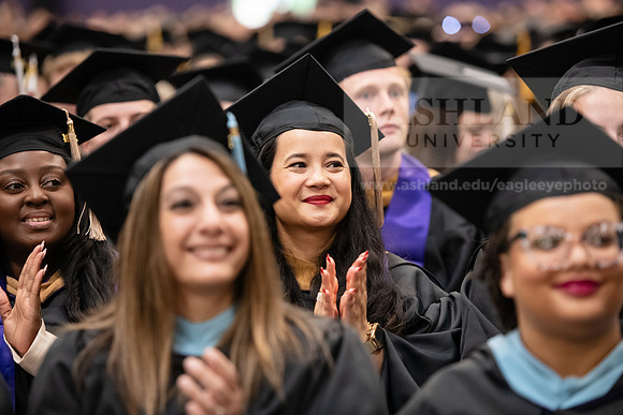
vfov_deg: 8.6
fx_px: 2769
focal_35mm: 160
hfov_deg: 12.8
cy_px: 208
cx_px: 312
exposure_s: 1/200
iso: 3200
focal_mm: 160
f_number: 3.2
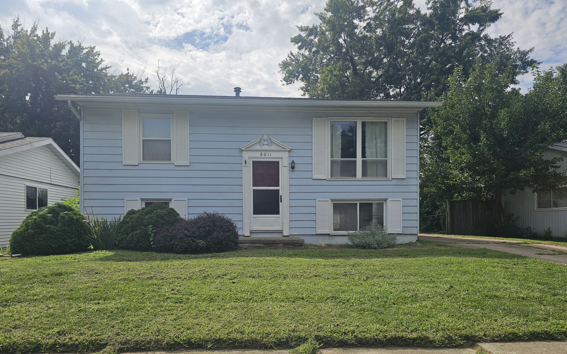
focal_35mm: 25
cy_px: 215
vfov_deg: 48.9
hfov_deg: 72.5
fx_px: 386
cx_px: 278
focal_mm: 6.3
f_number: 1.7
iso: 10
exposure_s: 1/1212
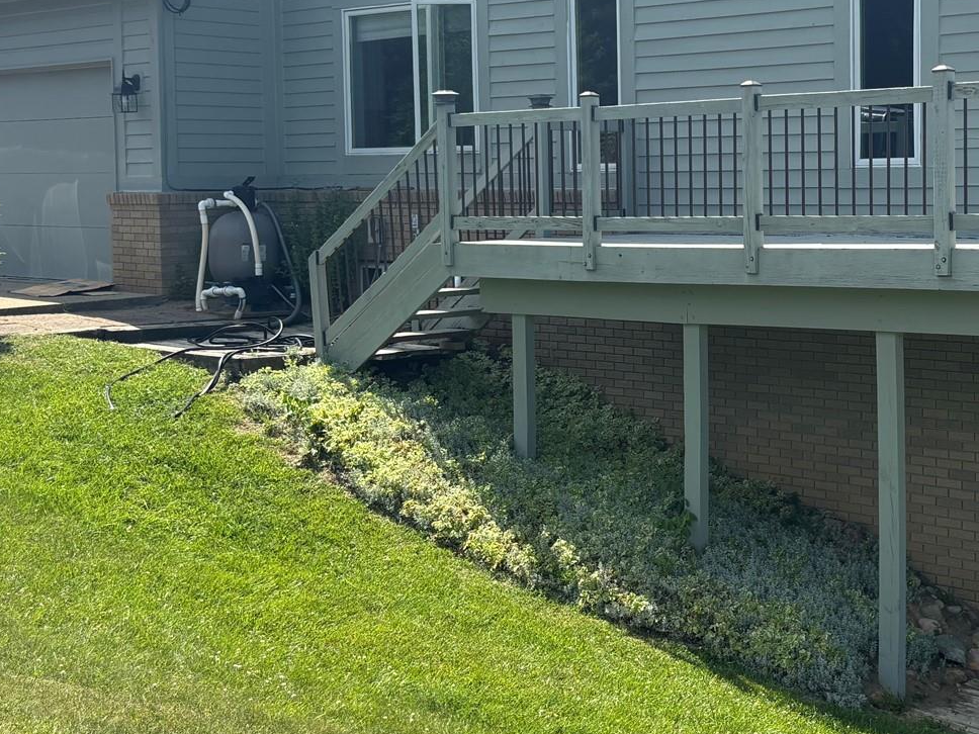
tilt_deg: -4.2
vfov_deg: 26.5
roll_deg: +0.2
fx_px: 1555
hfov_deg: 33.8
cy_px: 263
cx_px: 793
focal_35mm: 55
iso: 50
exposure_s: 1/2024
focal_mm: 5.96
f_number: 1.6
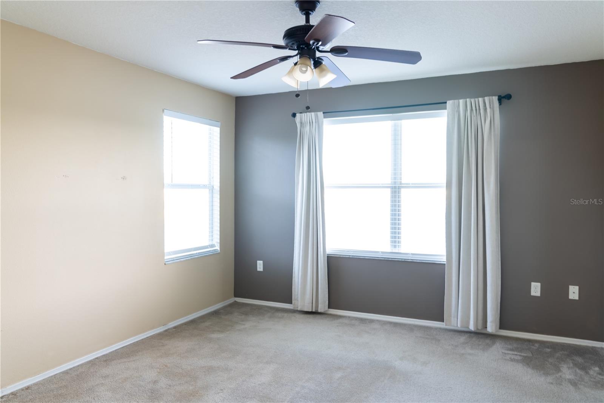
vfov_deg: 53.1
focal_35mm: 24
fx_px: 403
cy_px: 202
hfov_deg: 73.8
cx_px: 302
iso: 160
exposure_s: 1/15
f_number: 3.2
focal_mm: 24
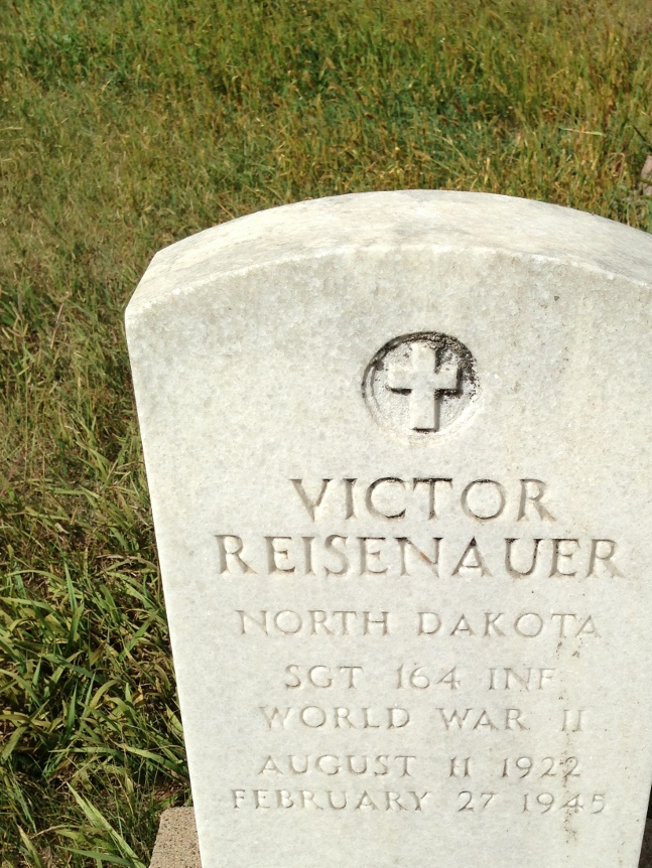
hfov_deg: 29.6
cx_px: 409
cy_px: 626
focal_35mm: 49
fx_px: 1230
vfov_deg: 38.1
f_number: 2.4
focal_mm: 4.13
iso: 50
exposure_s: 1/3012
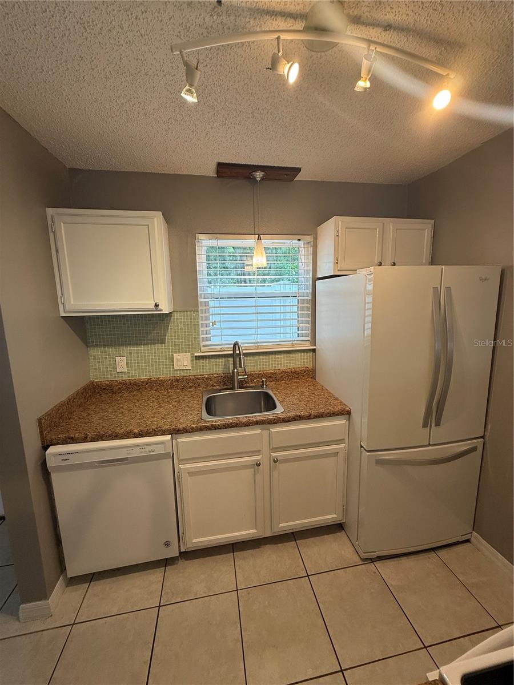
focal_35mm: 14
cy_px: 342
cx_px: 257
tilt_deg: -9.2
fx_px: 277
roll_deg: +0.5
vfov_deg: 102.1
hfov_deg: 85.7
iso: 125
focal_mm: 2.22
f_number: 2.2
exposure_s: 1/120
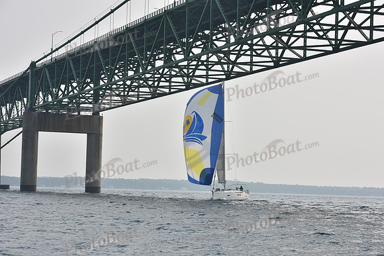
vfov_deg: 14.0
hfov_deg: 20.8
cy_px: 128
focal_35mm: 98
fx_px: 1046
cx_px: 192
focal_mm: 98
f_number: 9
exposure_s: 1/1250
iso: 250
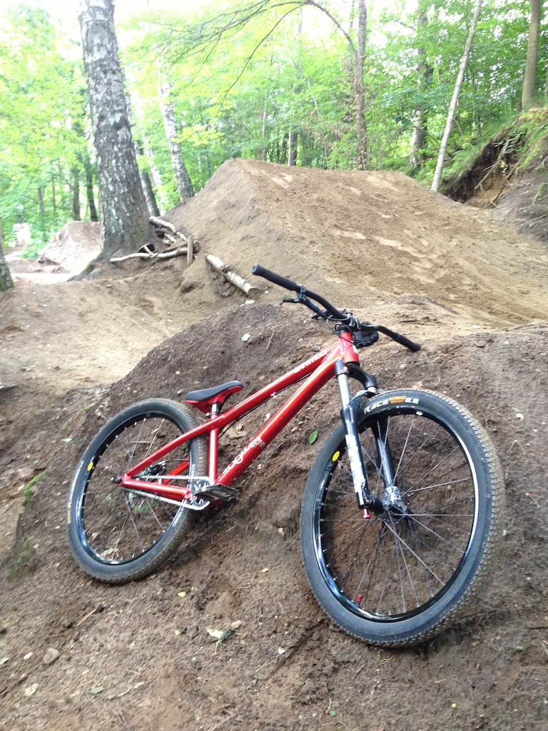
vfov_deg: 52.6
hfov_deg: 40.7
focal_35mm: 35
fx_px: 739
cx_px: 274
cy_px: 366
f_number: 2.4
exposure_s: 1/20
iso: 160
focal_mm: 4.28
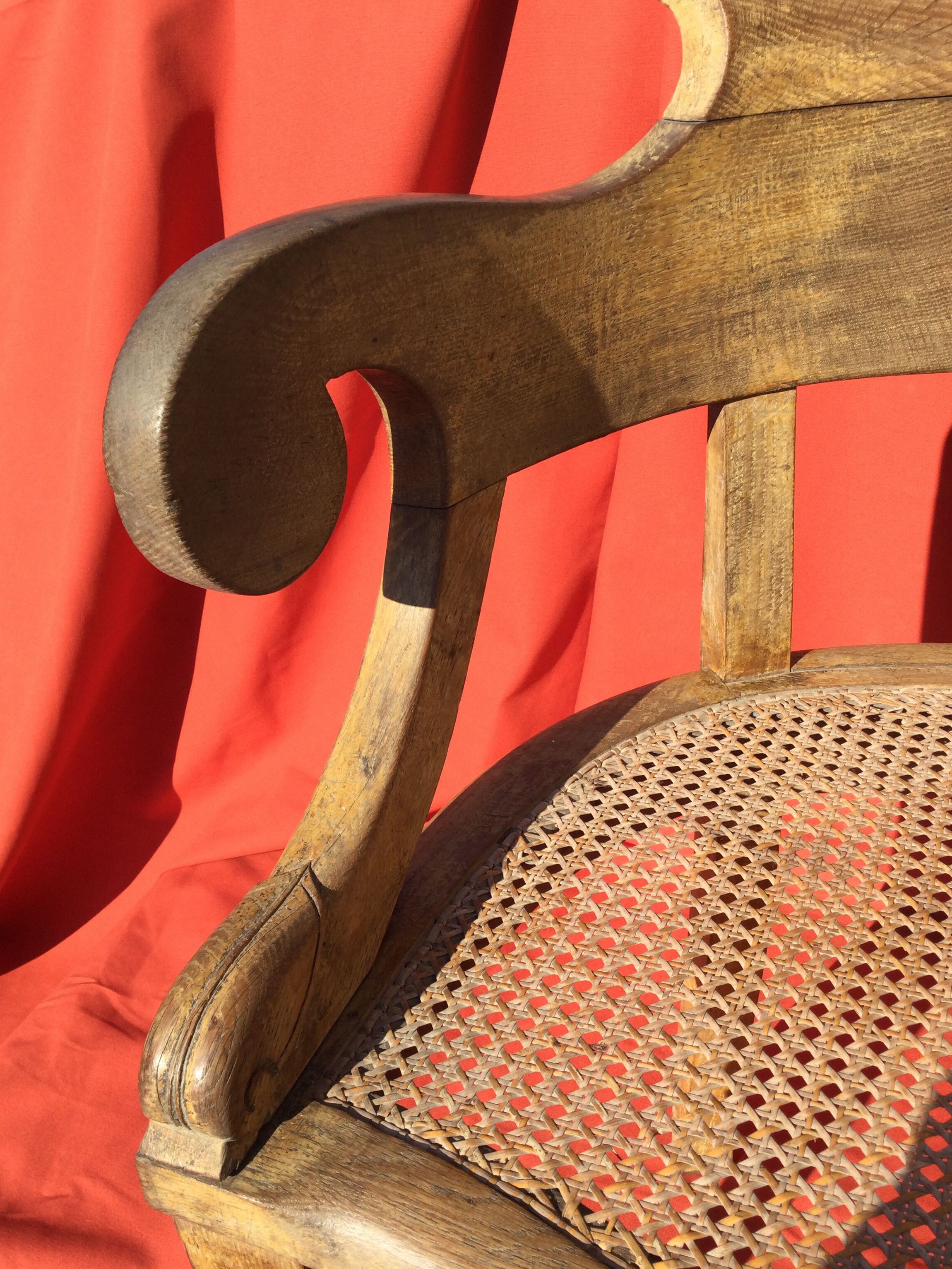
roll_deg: +2.9
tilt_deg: -30.5
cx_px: 449
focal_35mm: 33
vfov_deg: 55.3
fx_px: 1210
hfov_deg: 42.9
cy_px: 631
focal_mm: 3.3
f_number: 2.4
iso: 25
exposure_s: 1/562
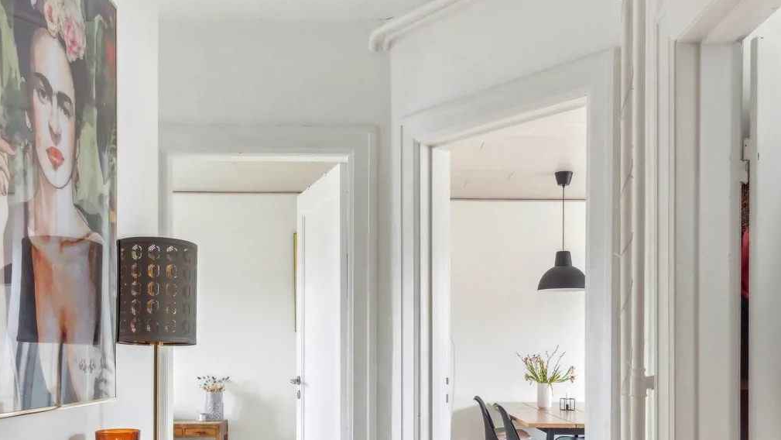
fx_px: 766
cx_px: 394
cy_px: 366
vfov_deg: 31.0
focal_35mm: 37
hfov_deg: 54.0
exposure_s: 1/4
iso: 500
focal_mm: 14.5
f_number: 8
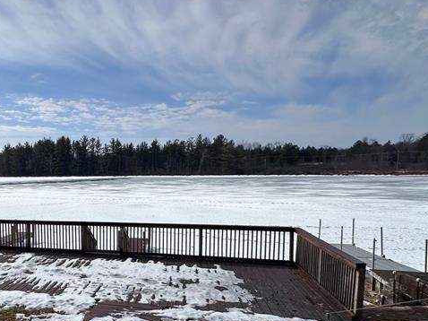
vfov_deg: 46.3
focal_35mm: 30
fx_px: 371
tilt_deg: -4.8
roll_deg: +0.8
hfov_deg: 53.3
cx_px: 51
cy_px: 204
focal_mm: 2.22
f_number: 2.2
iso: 50
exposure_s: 1/6897
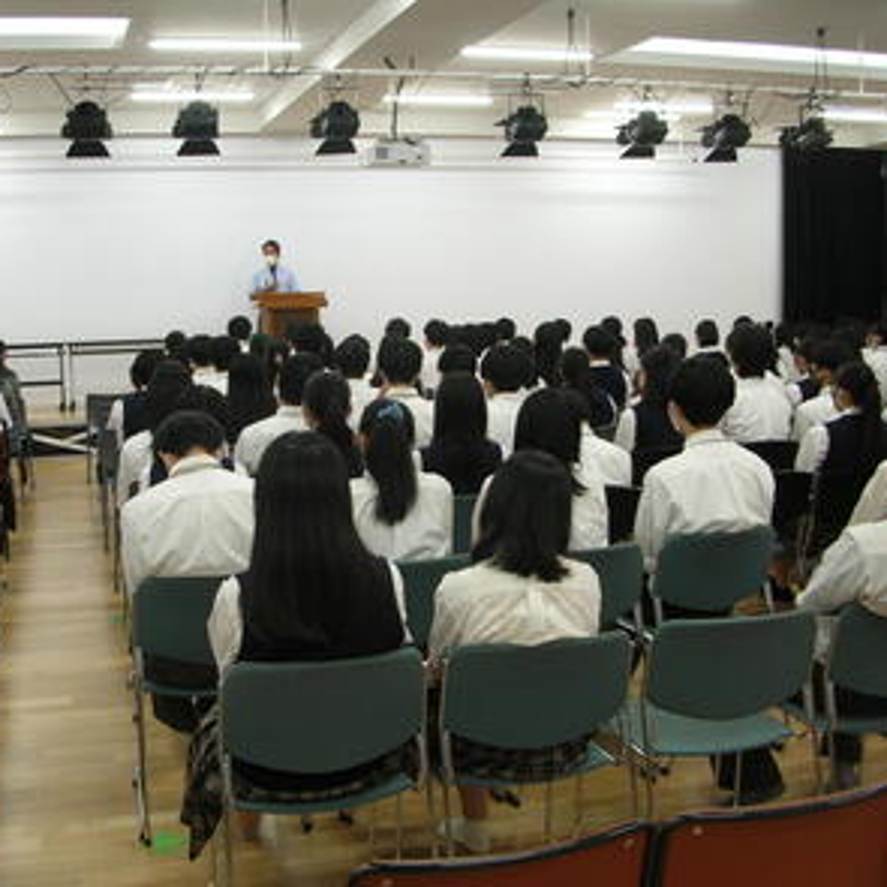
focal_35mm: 42
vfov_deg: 40.0
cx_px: 373
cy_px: 448
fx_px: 1218
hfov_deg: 39.9
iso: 50
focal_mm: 5.8
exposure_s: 1/17.3
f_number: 2.8
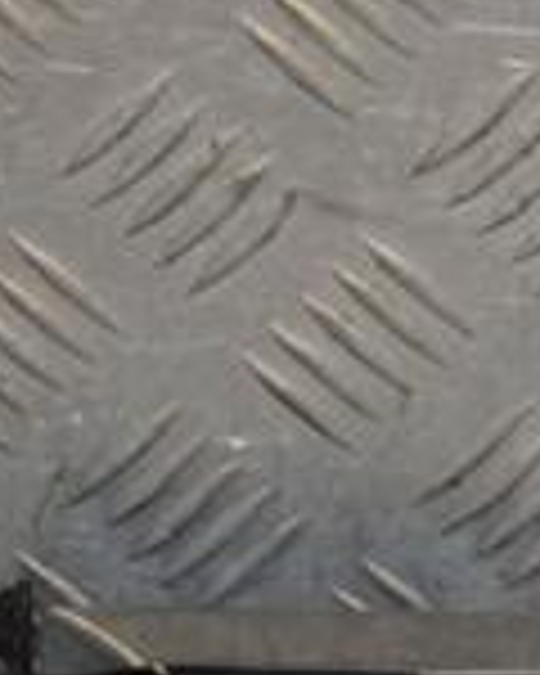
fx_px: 6513
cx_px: 27
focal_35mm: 326
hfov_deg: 4.7
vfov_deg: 5.9
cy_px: 796
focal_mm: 58
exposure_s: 1/200
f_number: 7.1
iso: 800
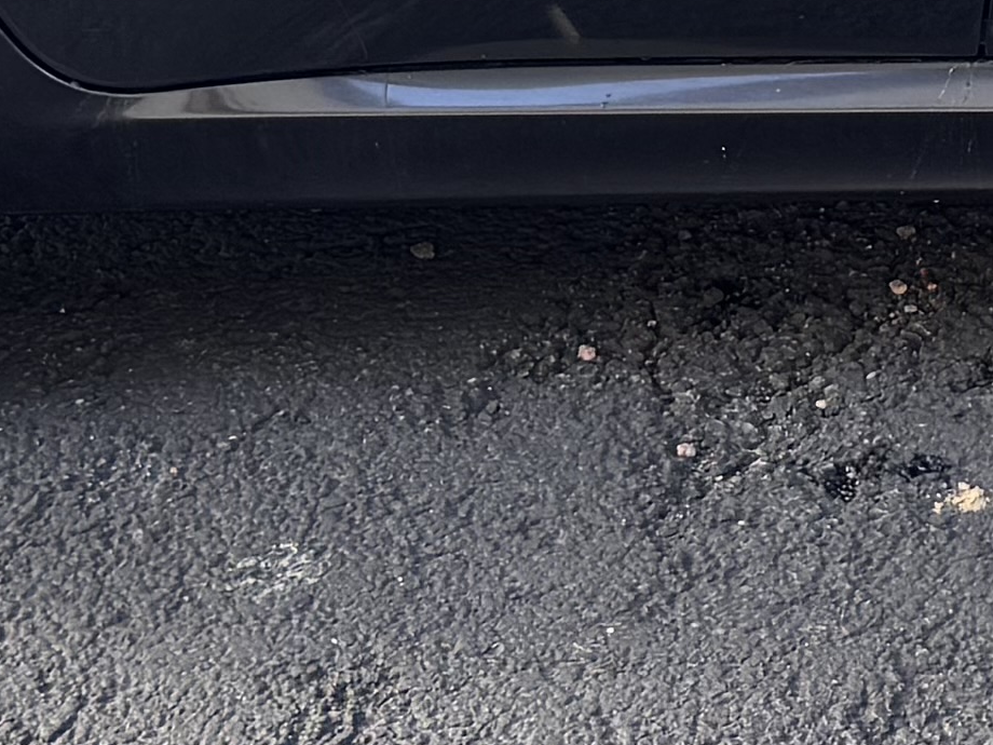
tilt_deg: -33.7
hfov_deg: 12.8
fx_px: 4274
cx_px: 1334
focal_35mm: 149
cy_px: -36
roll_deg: +1.7
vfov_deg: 9.9
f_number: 1.78
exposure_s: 1/121
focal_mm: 6.76
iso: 64
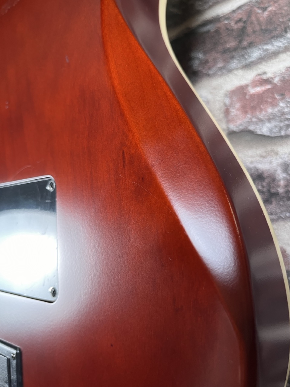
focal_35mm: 26
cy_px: 194
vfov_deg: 67.3
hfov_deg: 53.1
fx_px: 290
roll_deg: +2.7
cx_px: 145
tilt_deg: +5.3
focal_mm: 5.1
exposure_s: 1/73
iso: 125
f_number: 1.6
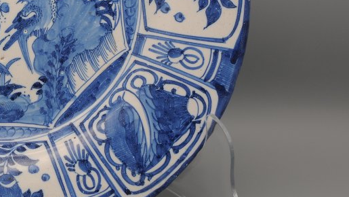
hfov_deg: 21.6
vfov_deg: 12.6
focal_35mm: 95
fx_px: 879
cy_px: 0
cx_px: -10
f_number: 13
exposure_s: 1/13
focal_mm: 26
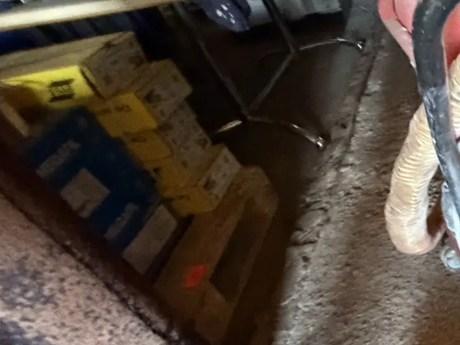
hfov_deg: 35.5
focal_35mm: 38
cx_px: 581
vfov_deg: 37.6
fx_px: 505
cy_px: 212
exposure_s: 1/43
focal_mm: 2.22
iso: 1250
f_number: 2.2
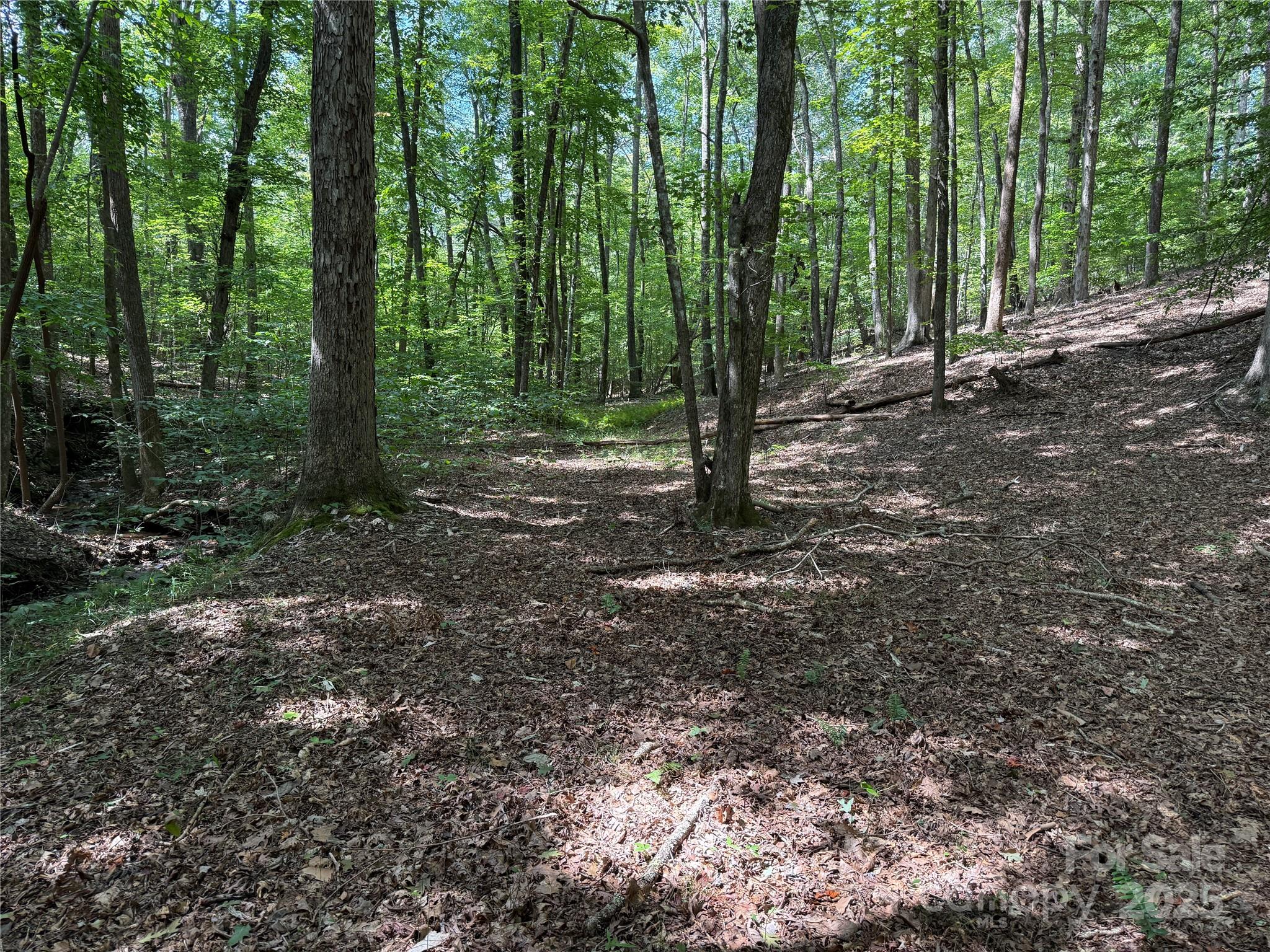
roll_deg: -1.5
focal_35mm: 24
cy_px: 476
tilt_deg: -8.3
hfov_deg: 71.6
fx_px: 881
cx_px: 635
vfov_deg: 56.8
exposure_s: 1/237
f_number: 1.78
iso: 125
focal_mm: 6.76
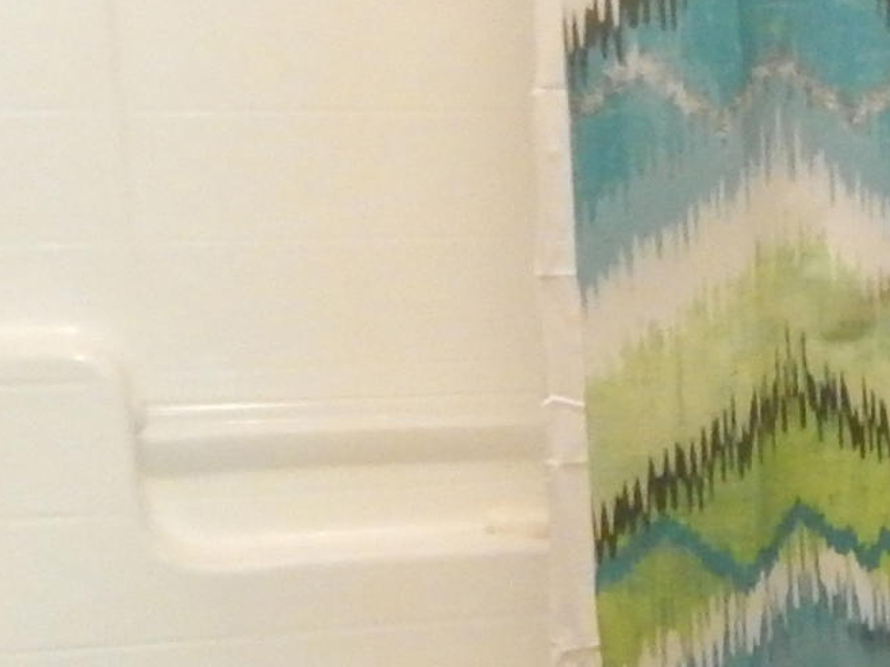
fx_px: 2930
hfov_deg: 14.4
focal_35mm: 114
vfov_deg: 13.0
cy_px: 479
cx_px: 1775
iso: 800
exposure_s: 1/6
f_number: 3.7
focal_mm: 4.5
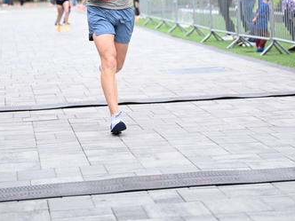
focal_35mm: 118
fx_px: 1006
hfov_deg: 16.7
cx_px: 146
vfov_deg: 12.3
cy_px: -22
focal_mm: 74
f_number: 2.8
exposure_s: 1/800
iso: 1600
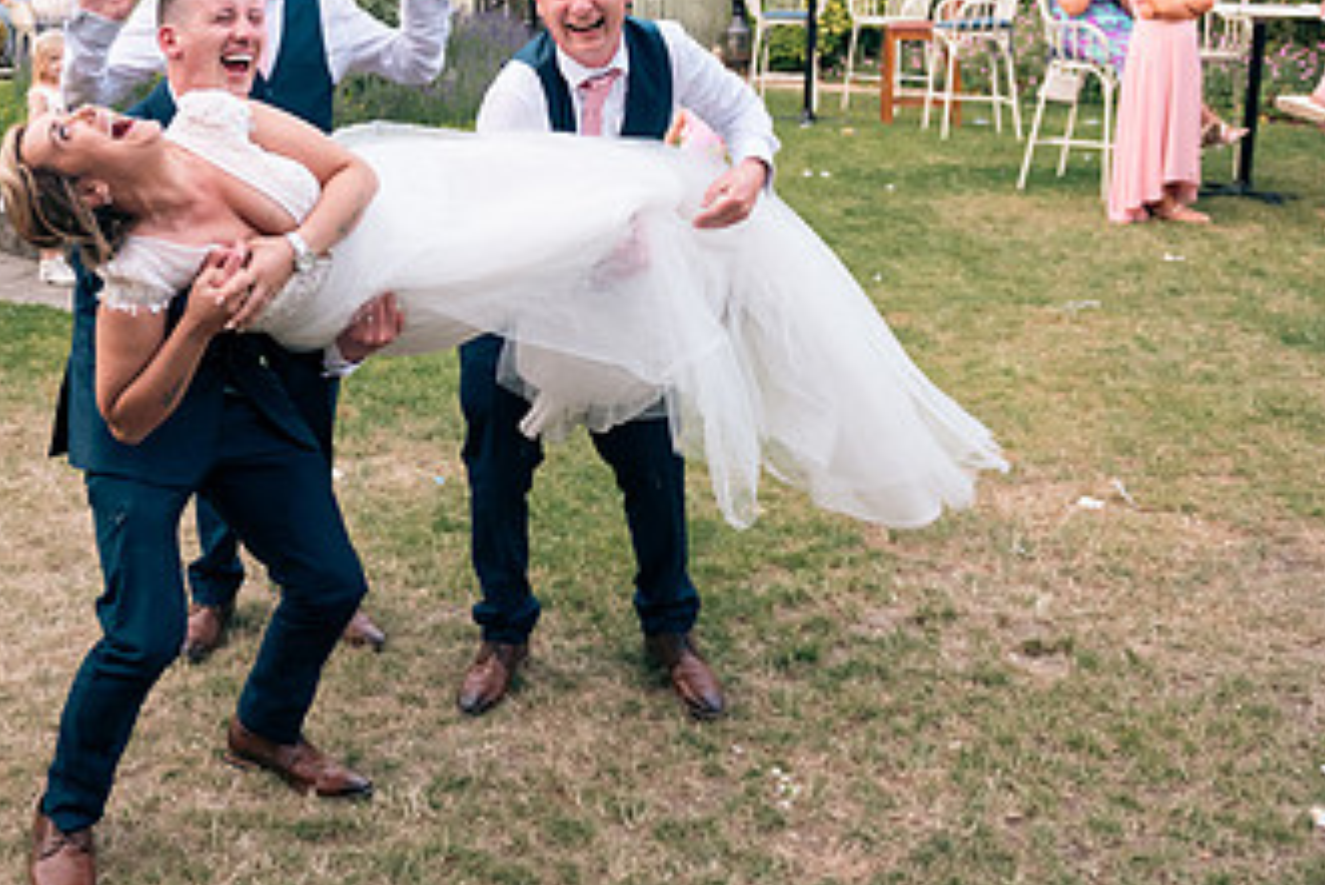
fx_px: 1546
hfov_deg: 45.1
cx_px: 360
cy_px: 174
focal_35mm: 42
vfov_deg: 31.1
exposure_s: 1/160
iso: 320
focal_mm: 24
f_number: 3.5
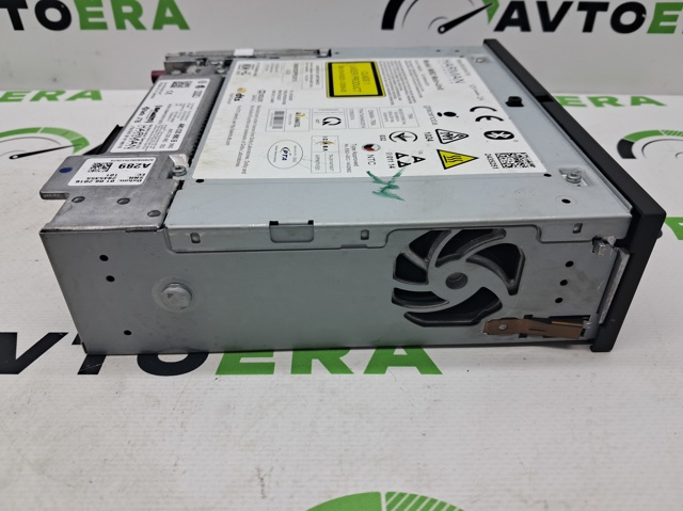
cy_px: 256
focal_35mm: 27
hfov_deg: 65.4
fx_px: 532
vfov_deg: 51.3
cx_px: 342
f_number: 1.8
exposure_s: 1/60
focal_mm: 4
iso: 50
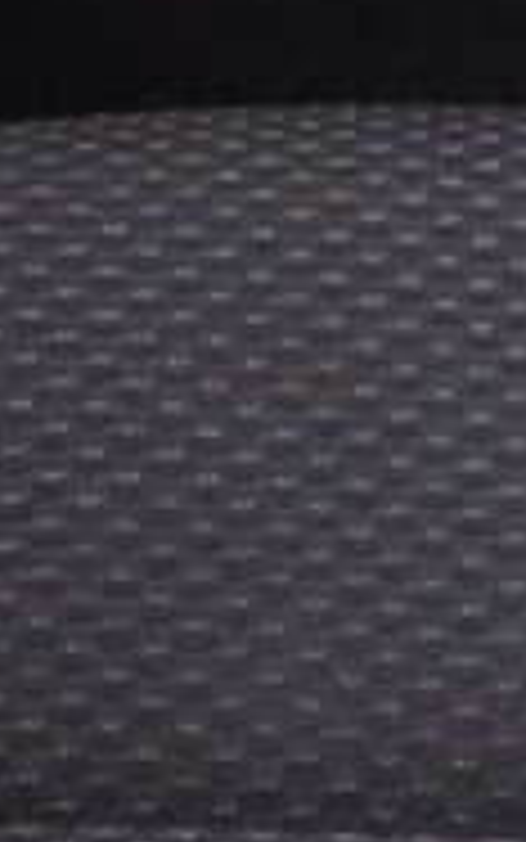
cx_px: 715
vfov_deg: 10.1
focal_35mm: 196
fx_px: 4492
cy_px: -662
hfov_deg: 6.6
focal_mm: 4.26
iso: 800
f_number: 3.5
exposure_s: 1/4
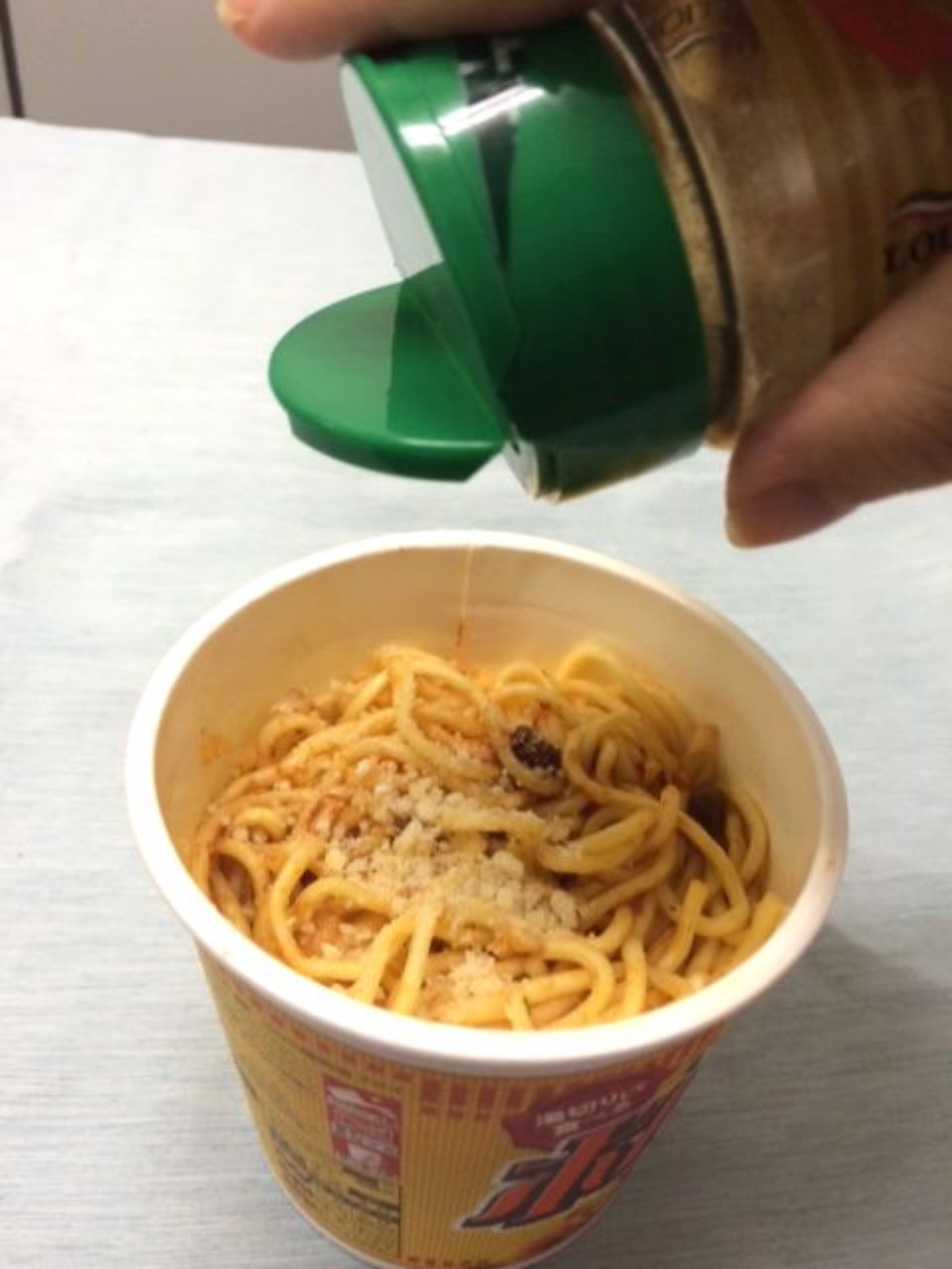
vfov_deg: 61.7
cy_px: 634
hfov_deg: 48.2
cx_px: 476
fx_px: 1063
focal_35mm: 29
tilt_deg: -39.8
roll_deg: -6.9
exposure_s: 1/33
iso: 64
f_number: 2.2
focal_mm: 4.15
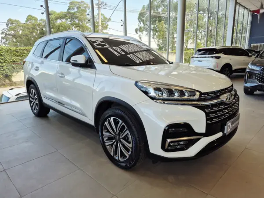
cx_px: 132
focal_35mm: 23
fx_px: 175
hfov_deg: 73.9
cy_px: 99
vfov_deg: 58.9
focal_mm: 5.4
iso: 25
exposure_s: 1/372
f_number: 1.8
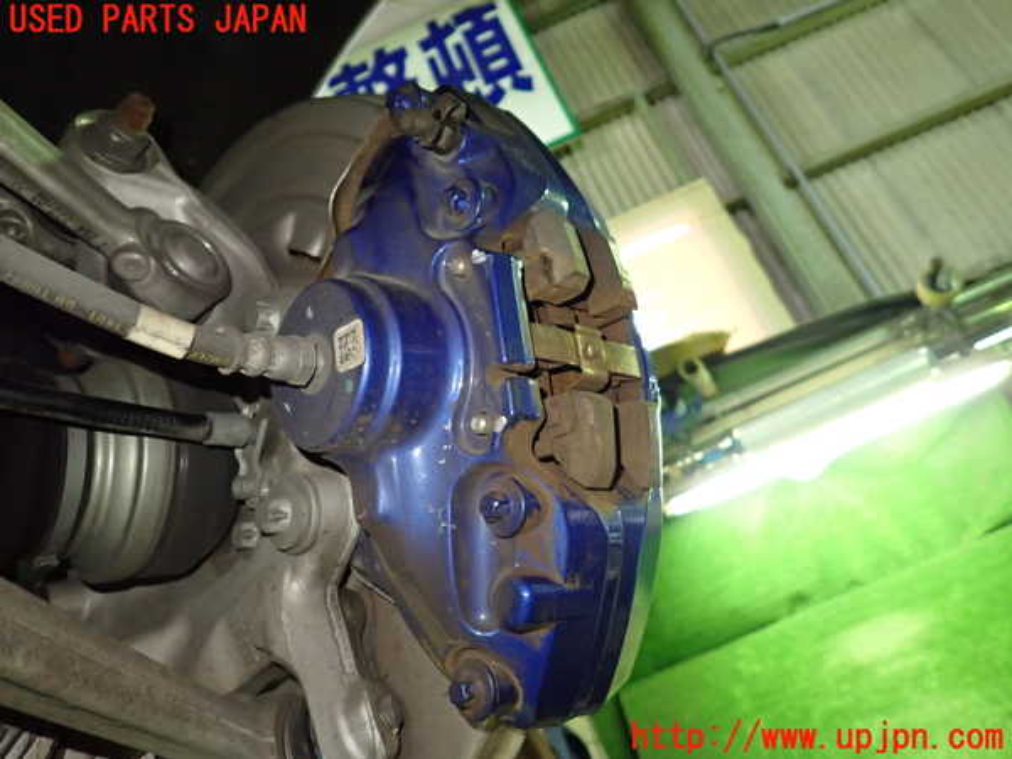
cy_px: 380
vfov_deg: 54.9
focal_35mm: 25
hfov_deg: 69.4
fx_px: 731
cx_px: 506
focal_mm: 4.5
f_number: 2
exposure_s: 1/30
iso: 500
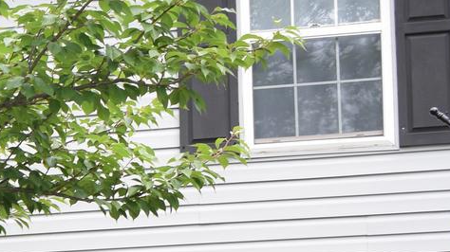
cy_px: 449
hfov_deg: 12.1
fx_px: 1864
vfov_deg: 7.5
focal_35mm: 156
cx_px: -467
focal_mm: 23
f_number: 5.6
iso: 110
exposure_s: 1/125
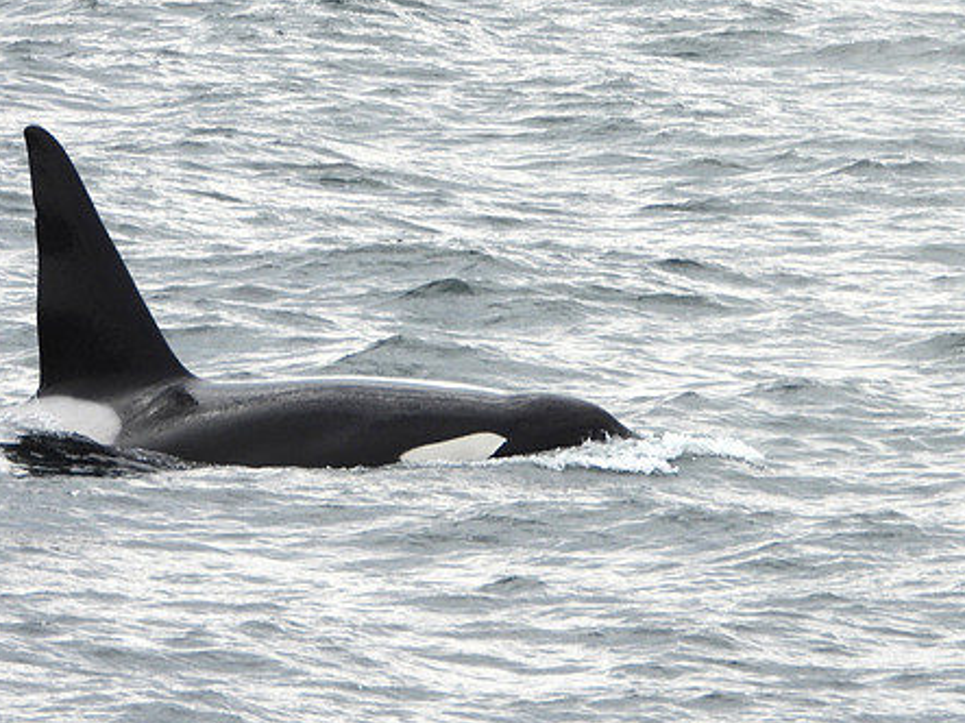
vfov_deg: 2.4
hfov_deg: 3.2
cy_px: 343
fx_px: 17028
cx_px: 414
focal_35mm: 611
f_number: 5
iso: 100
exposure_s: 1/500
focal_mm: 83.9
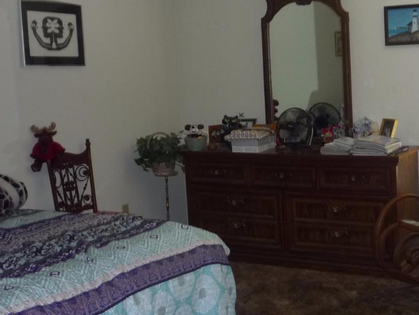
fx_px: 690
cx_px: 298
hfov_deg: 33.3
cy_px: 128
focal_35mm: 57
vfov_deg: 25.6
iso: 200
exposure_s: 1/30
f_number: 3.3
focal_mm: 5.2
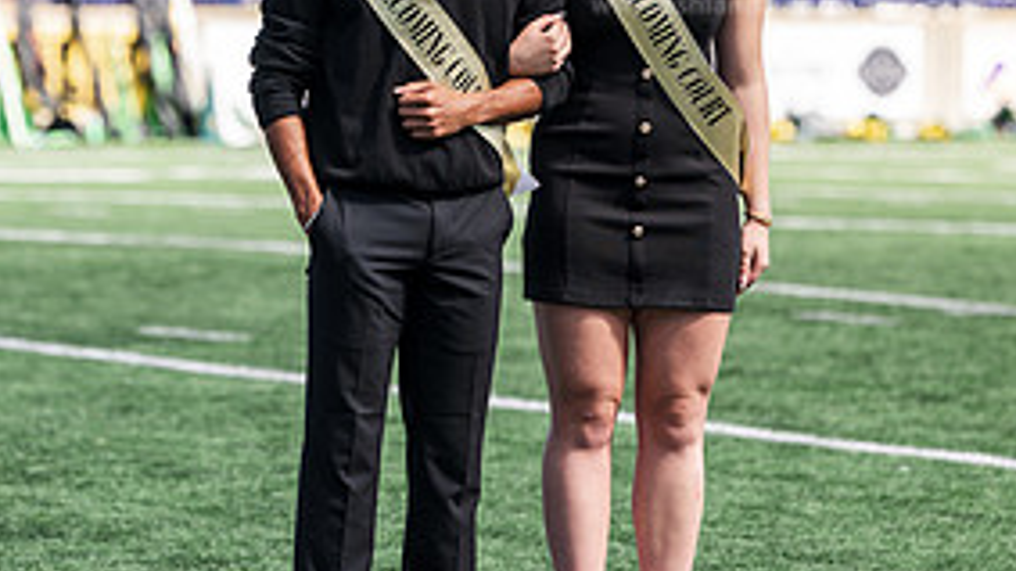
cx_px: 506
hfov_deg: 8.4
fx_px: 6949
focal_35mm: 258
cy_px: 43
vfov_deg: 4.7
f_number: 4
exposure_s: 1/500
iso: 100
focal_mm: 155
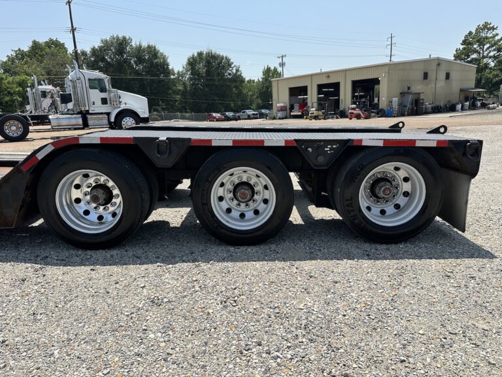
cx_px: 251
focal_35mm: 24
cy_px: 188
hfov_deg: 71.6
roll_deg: +3.4
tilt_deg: -13.0
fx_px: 348
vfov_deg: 56.8
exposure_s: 1/4016
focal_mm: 6.86
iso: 80
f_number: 1.78
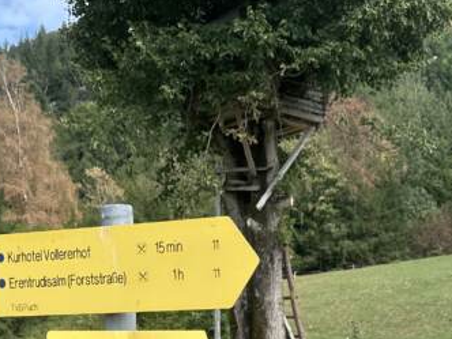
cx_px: 265
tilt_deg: -3.6
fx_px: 966
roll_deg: +0.2
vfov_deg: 19.0
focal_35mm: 74
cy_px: 387
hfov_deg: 26.3
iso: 80
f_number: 1.78
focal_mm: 6.86
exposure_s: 1/1613
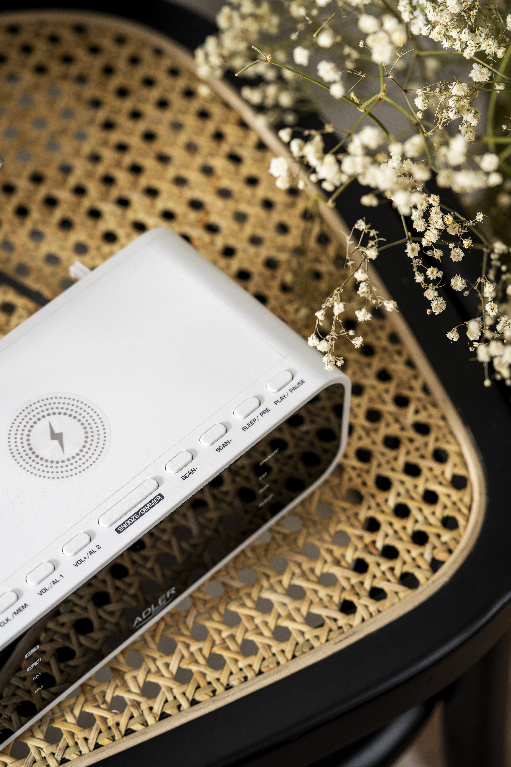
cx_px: 256
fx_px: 1916
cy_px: 384
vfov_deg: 22.6
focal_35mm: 90
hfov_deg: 15.2
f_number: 5
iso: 100
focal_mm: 90
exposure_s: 1/125
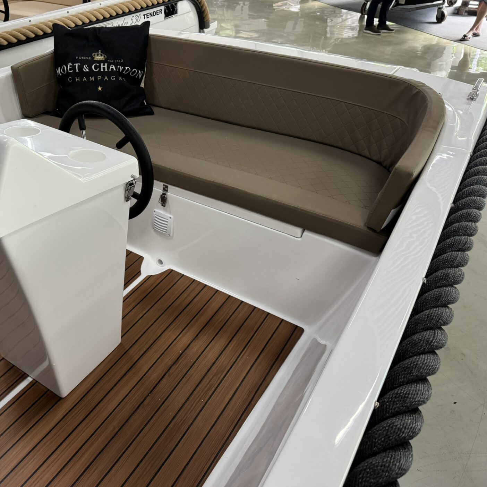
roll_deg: +0.9
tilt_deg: -35.0
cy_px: 239
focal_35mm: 29
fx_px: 462
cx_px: 161
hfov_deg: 54.5
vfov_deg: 55.6
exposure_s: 1/50
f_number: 1.78
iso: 250
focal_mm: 6.76
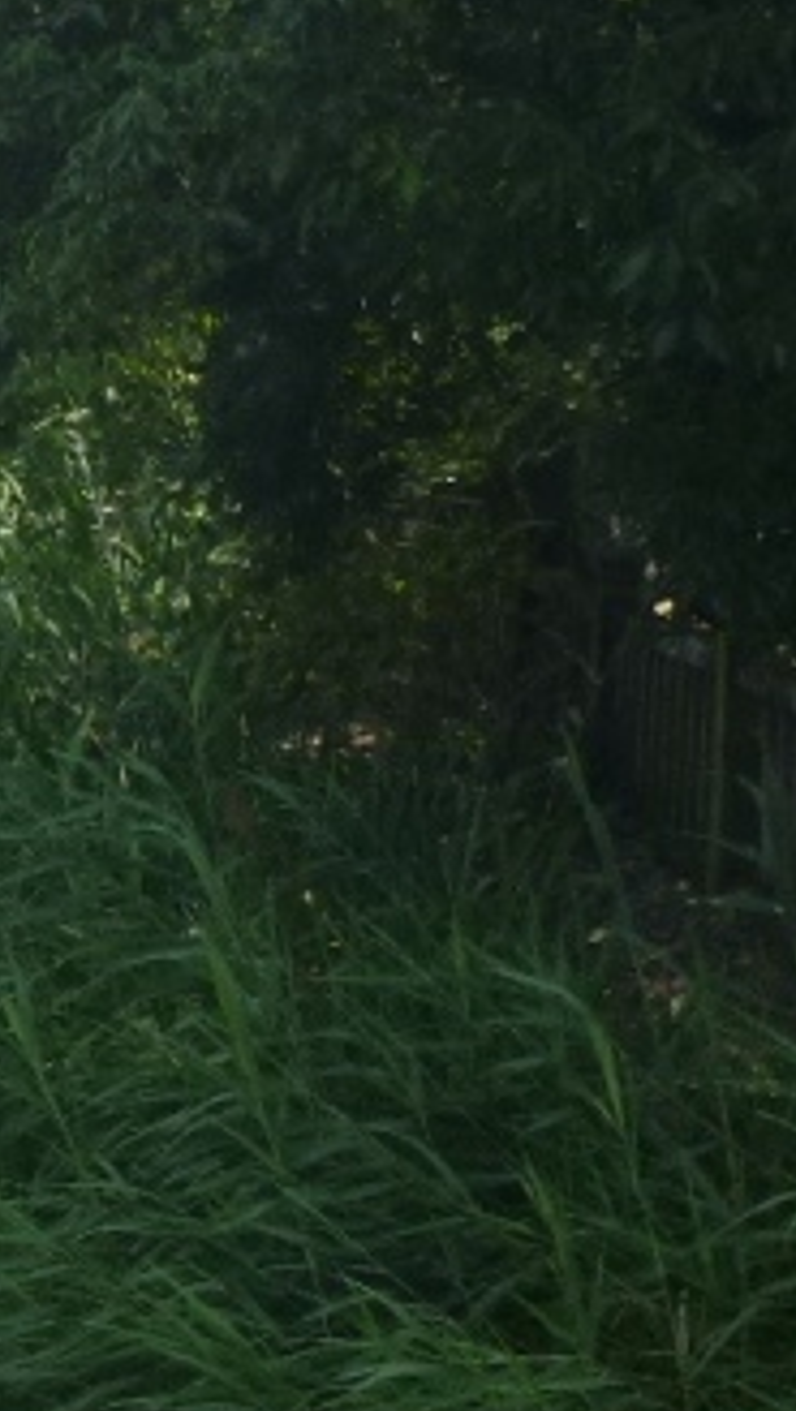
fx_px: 3183
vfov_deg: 24.9
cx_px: -981
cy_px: 512
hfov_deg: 12.0
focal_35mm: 85
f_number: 3.9
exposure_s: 1/250
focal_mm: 4.5
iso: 100
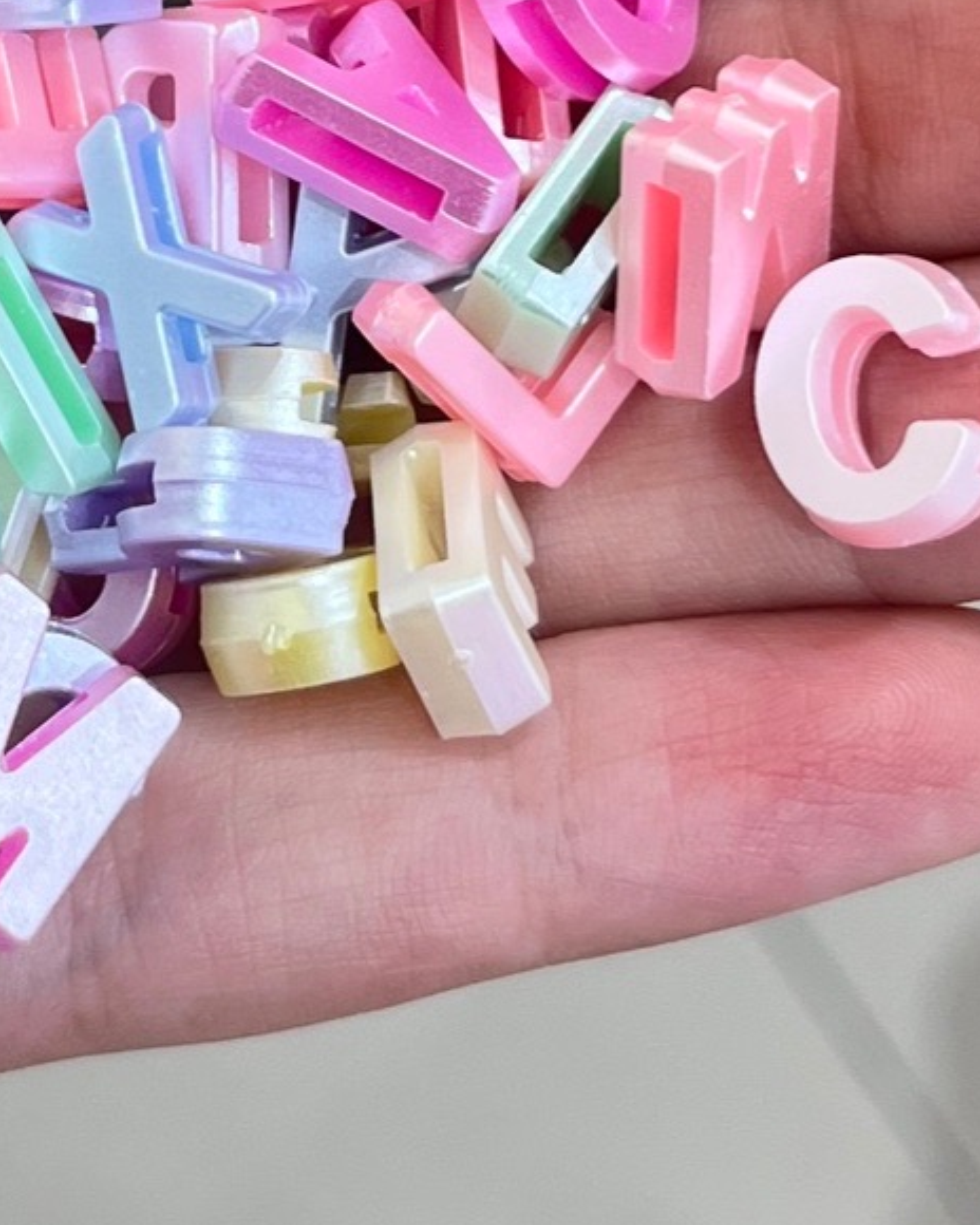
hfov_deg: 18.0
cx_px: 96
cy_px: 209
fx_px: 3045
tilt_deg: -68.3
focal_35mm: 84
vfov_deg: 22.4
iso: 40
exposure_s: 1/124
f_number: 1.6
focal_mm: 5.1
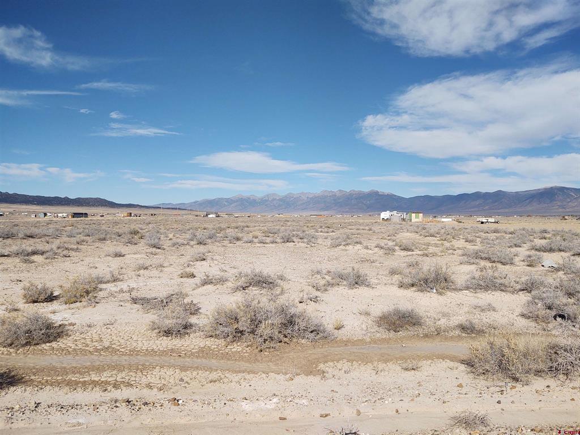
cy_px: 218
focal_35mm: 27
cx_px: 290
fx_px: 452
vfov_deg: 51.4
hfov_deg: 65.3
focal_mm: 4.75
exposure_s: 1/6356
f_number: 1.7
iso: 100
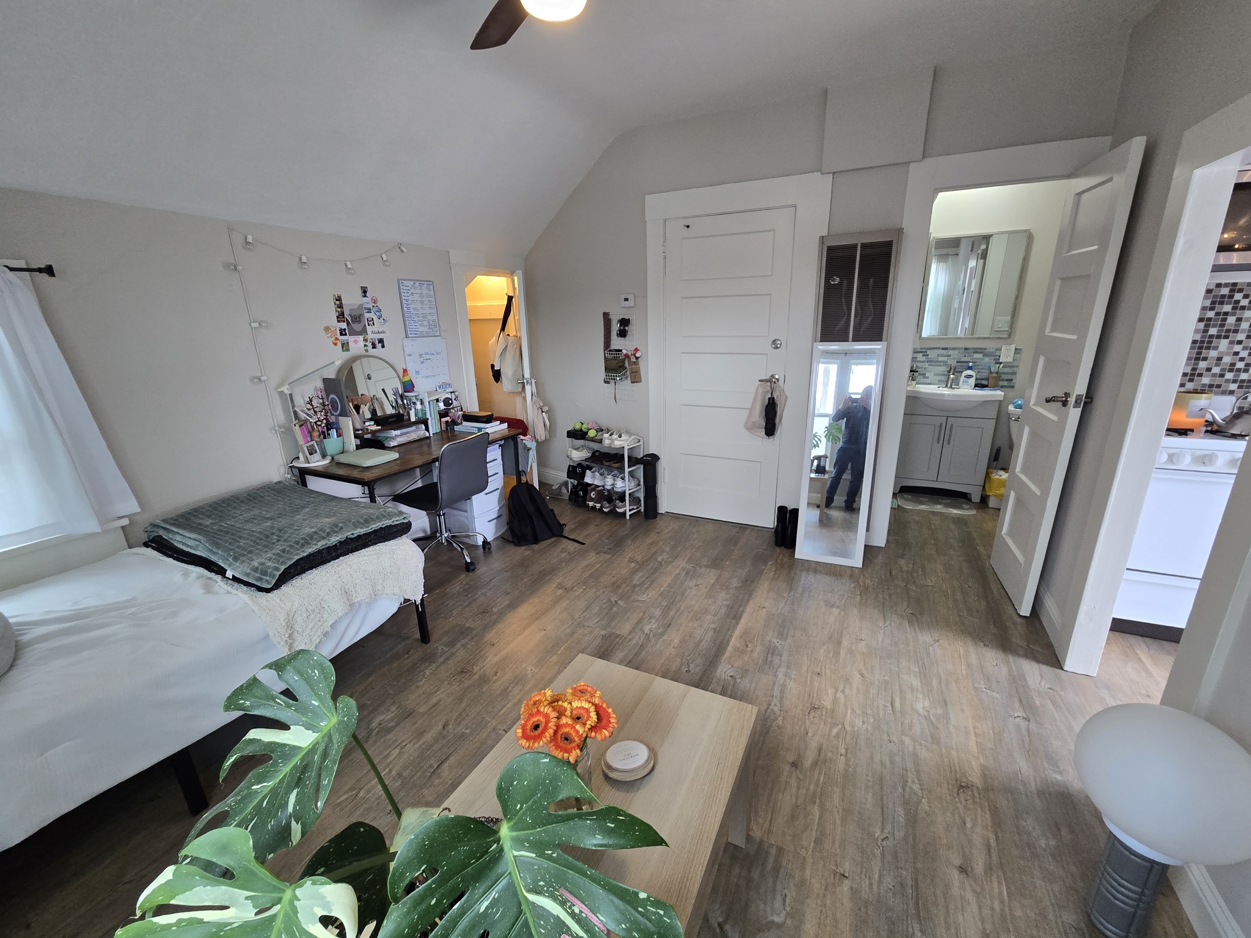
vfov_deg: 89.9
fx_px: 470
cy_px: 469
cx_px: 626
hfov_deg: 106.2
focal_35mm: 13
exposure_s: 1/60
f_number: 2.2
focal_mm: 2.2
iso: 200
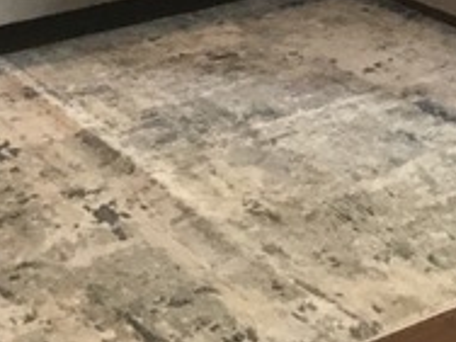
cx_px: 205
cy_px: -121
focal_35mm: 110
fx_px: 1449
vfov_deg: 12.9
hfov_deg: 17.9
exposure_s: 1/30
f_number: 2.4
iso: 200
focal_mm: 3.3
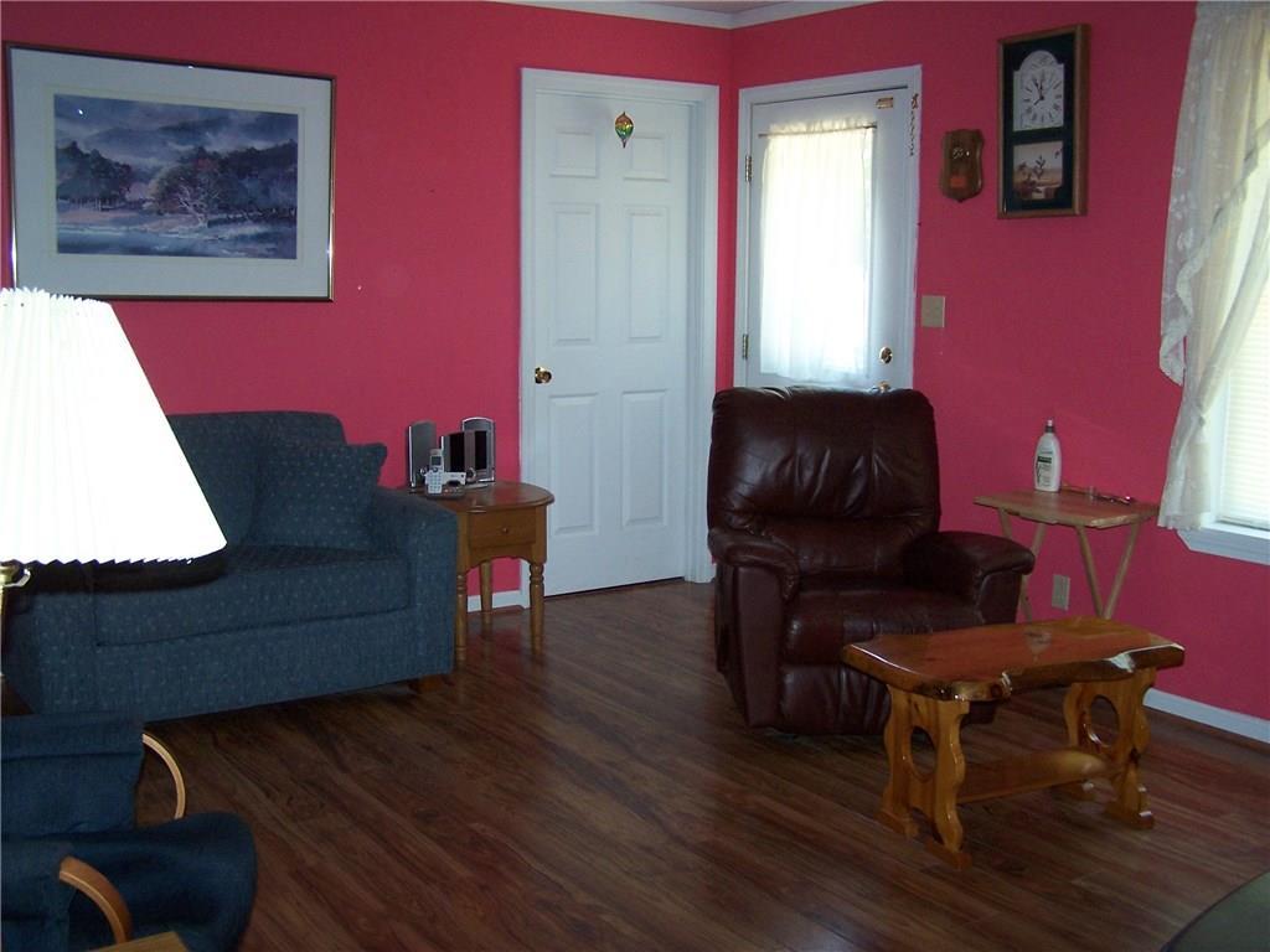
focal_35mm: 38
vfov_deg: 37.7
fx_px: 1394
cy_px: 476
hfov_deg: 49.0
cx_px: 635
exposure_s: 1/60
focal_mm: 6.3
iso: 140
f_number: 2.8
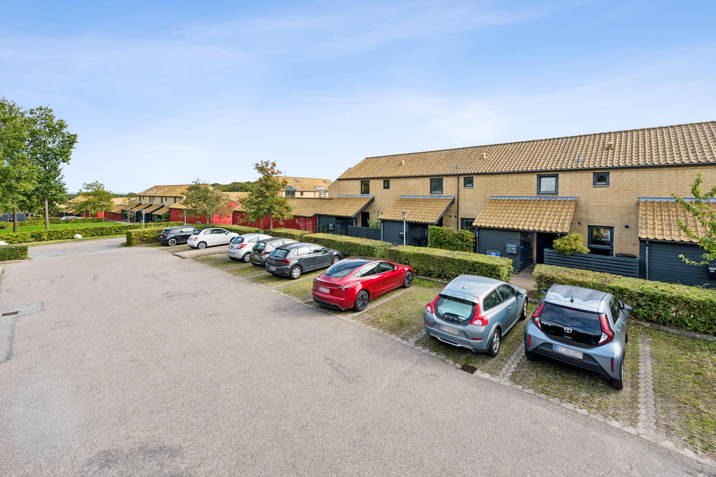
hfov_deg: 104.3
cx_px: 358
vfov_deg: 81.2
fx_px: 278
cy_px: 238
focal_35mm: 14
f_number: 13
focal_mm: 14
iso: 180
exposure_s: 1/125
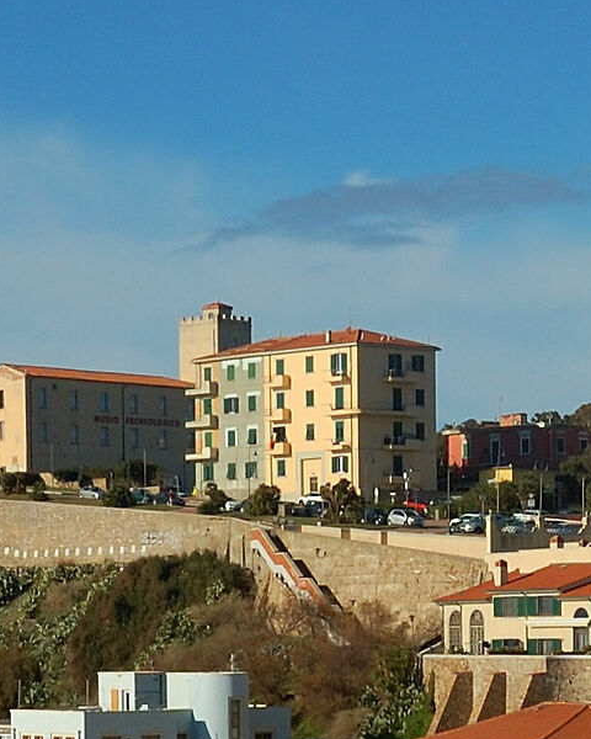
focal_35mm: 135
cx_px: 351
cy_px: 860
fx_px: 2952
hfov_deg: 11.4
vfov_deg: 13.9
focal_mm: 24
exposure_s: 1/640
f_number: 8
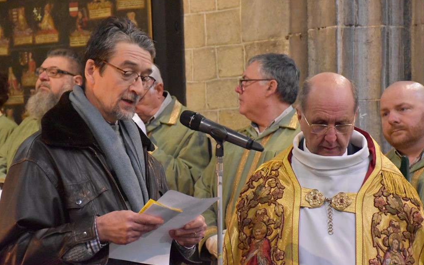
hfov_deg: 18.1
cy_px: 139
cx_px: 212
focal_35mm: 116
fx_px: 1334
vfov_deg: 11.3
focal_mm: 75
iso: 11400
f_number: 5
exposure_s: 1/60
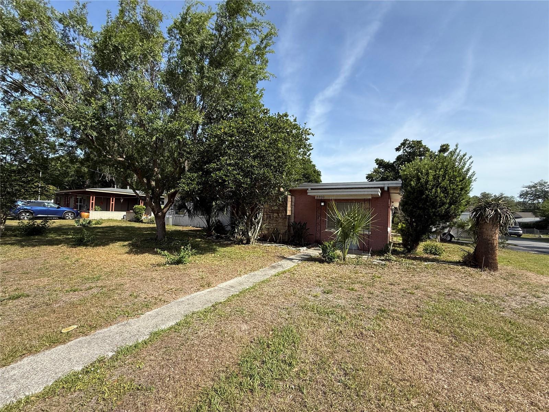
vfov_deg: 85.7
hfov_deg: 102.1
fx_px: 222
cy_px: 206
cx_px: 274
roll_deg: -1.6
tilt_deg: +4.2
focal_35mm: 14
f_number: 2.2
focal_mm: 2.22
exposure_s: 1/1145
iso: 50
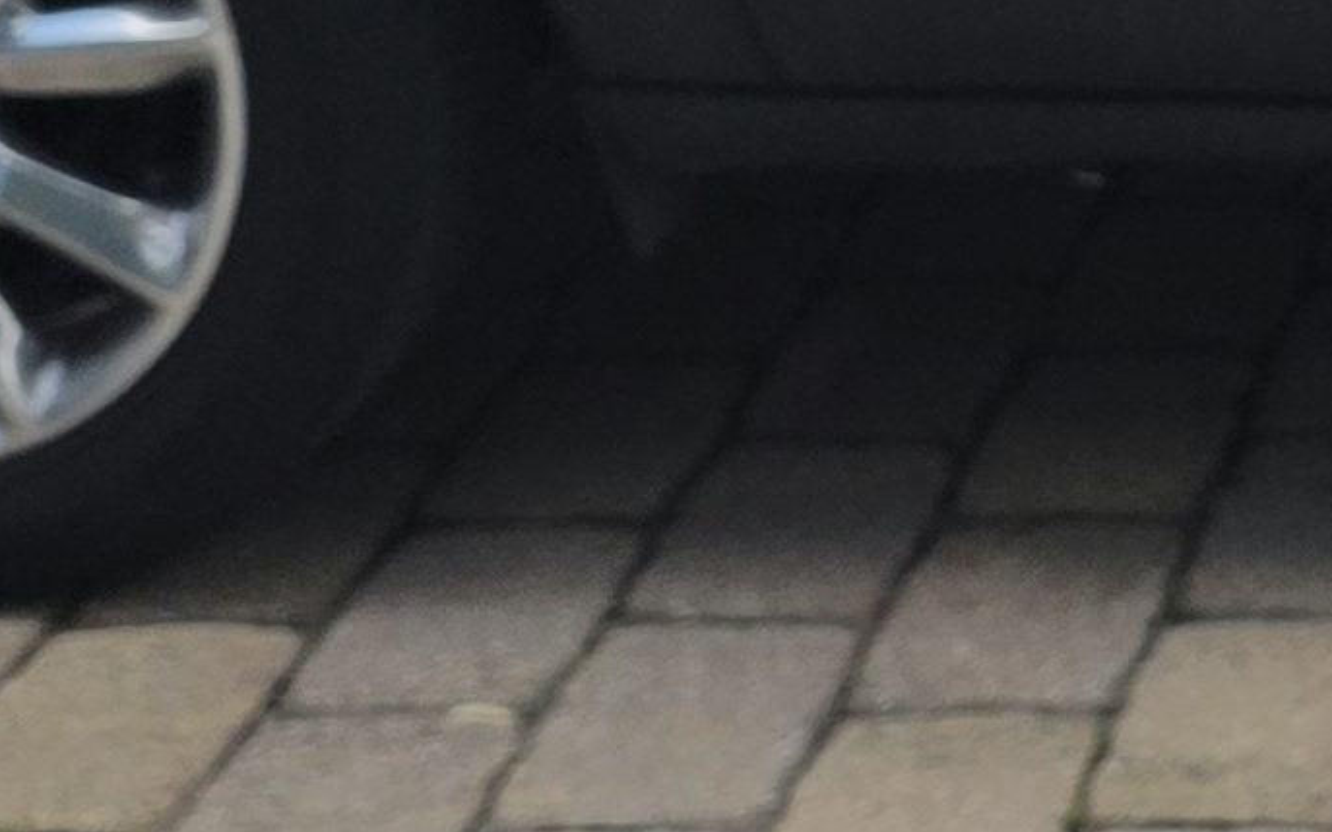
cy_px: -506
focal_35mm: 142
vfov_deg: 8.9
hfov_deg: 13.4
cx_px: 2276
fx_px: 5154
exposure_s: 1/4434
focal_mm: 6.3
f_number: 1.7
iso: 80
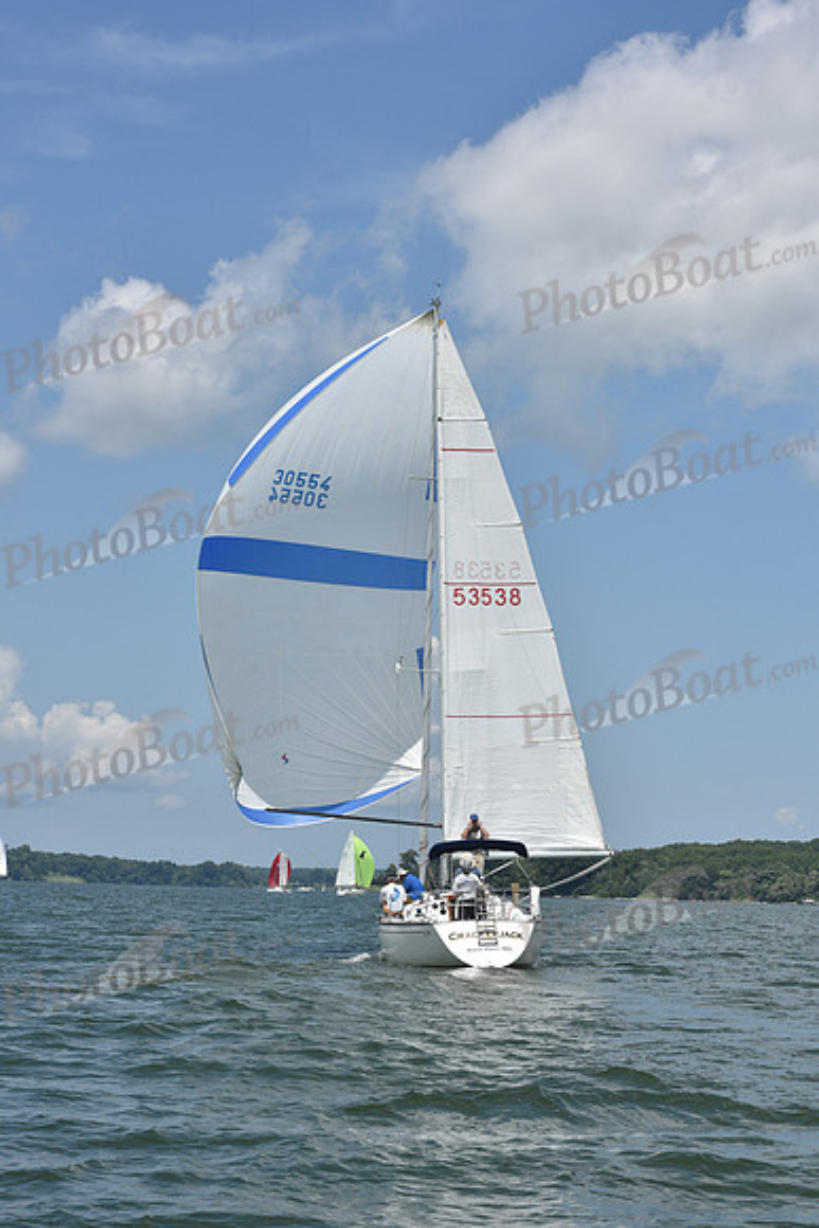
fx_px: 2387
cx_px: 410
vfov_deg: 28.8
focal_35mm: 70
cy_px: 614
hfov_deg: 19.5
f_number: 11
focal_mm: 70
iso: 320
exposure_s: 1/1000
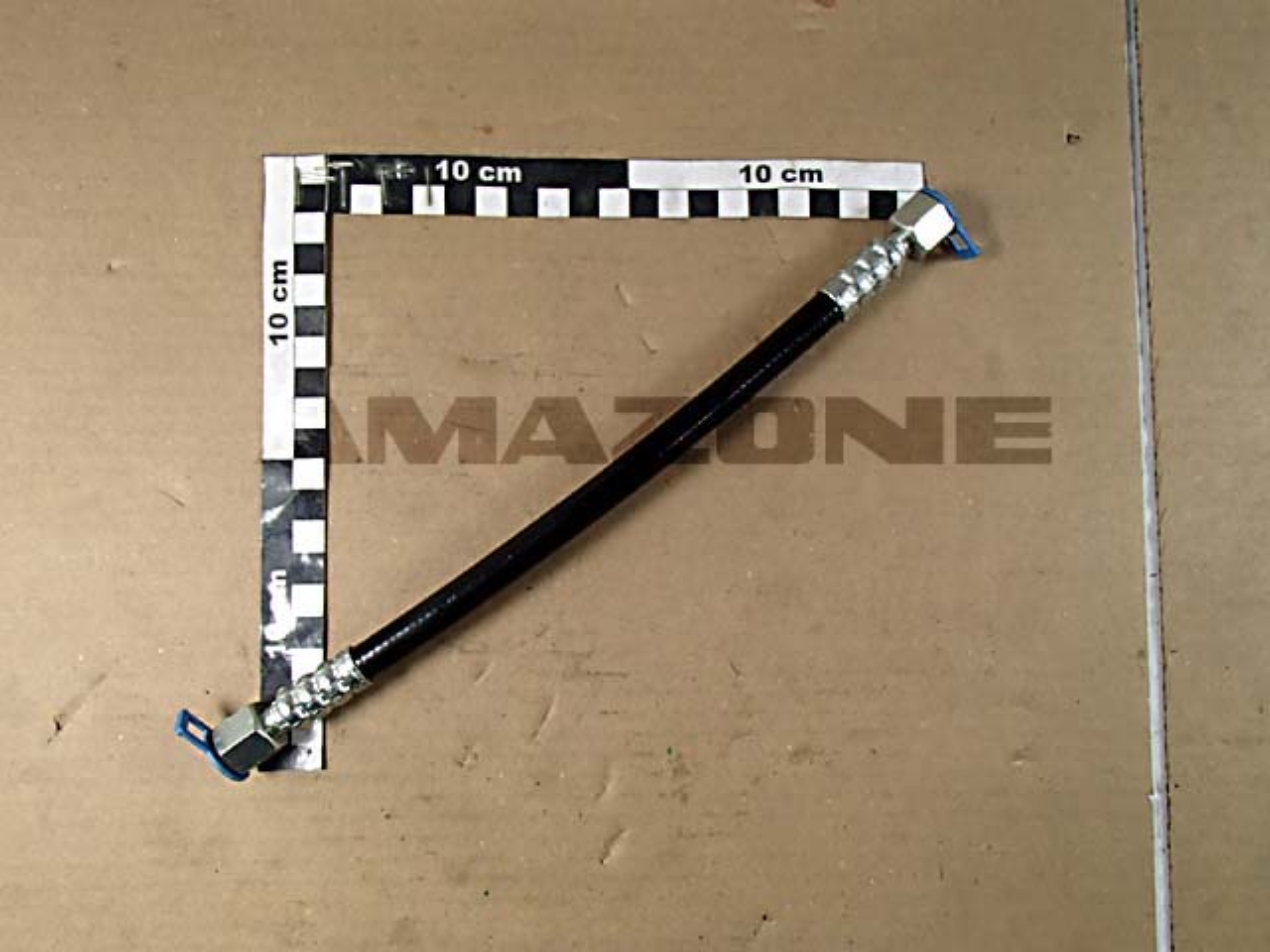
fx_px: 1027
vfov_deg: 49.7
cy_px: 476
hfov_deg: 63.4
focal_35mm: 28
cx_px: 635
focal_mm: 5
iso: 200
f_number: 3.9
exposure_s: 1/60
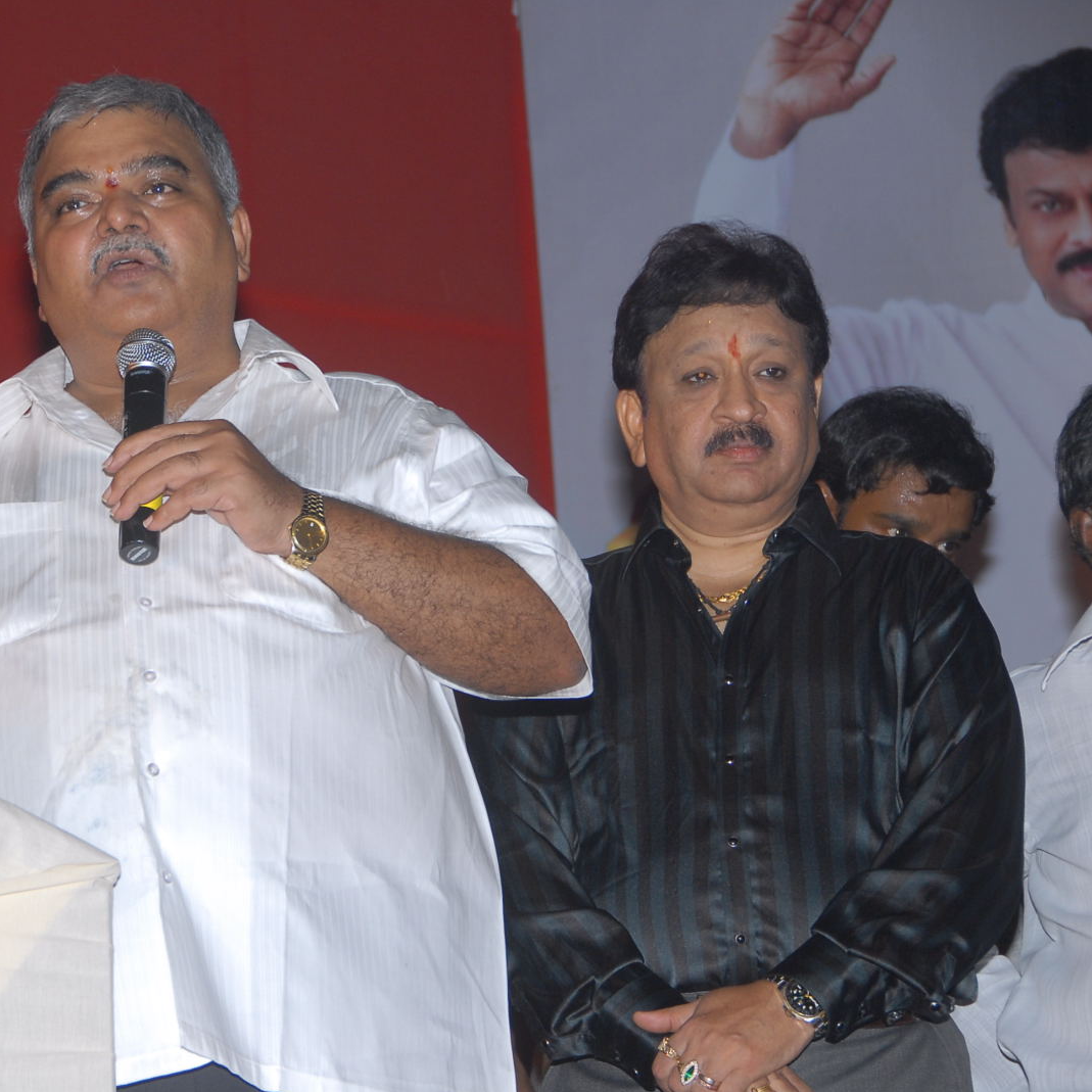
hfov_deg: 11.4
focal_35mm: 153
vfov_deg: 11.4
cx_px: 358
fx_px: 5461
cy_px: 548
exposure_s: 1/125
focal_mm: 80
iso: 320
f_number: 5.6
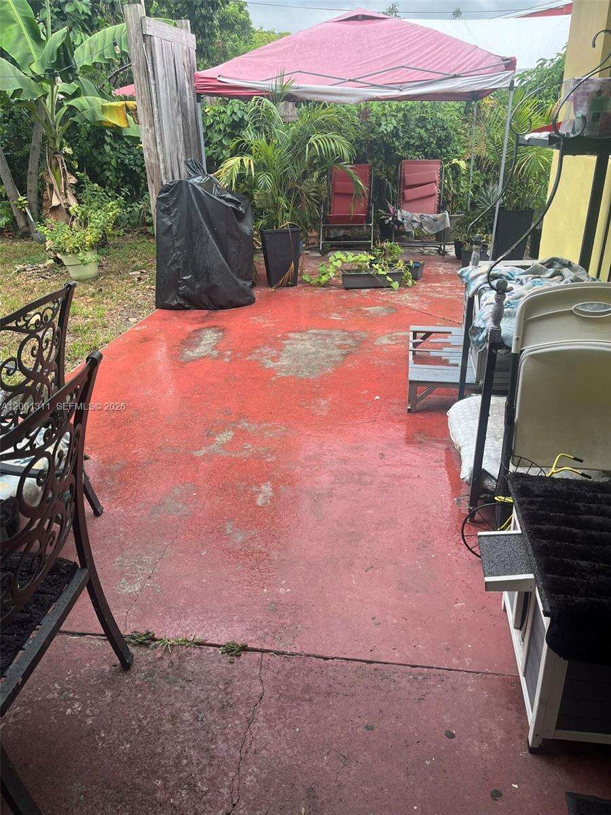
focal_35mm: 26
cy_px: 408
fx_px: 612
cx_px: 306
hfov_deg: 53.1
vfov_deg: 67.3
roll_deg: +0.4
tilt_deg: -24.9
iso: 50
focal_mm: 5.1
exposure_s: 1/122
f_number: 1.6
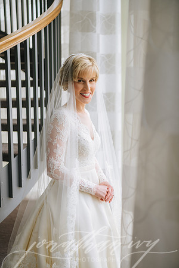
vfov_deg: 38.2
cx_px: 90
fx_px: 388
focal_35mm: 52
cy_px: 134
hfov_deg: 26.0
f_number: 2.8
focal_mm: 52
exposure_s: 1/250
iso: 200
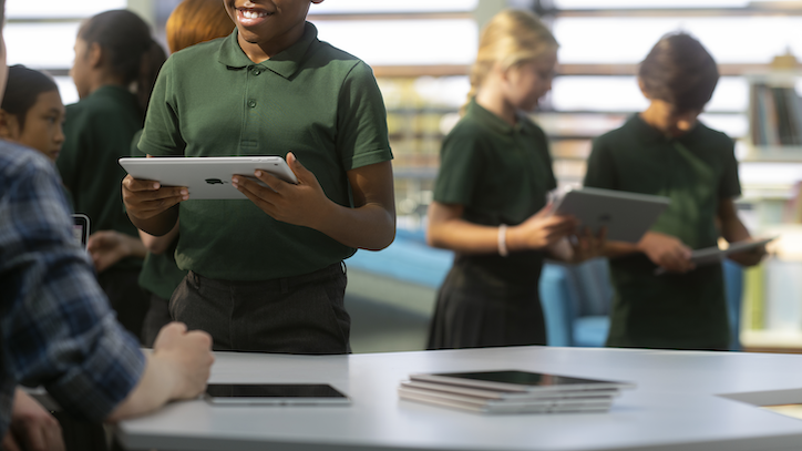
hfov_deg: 17.4
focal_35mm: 123
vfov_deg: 9.8
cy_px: 179
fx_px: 2615
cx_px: 345
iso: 250
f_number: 2.2
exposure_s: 1/500
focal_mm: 85
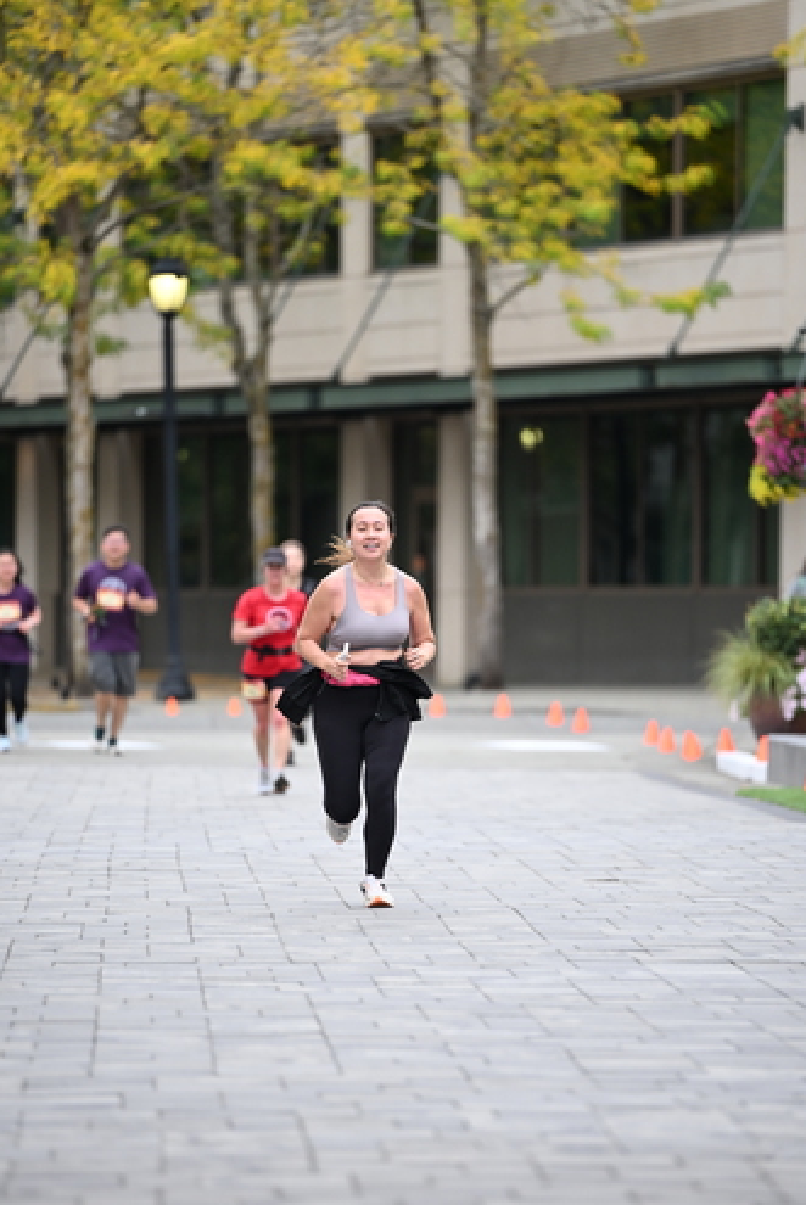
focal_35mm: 222
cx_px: 413
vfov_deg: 9.3
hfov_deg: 6.2
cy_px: 611
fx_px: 7439
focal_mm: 200
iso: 640
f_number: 2.8
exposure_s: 1/1600
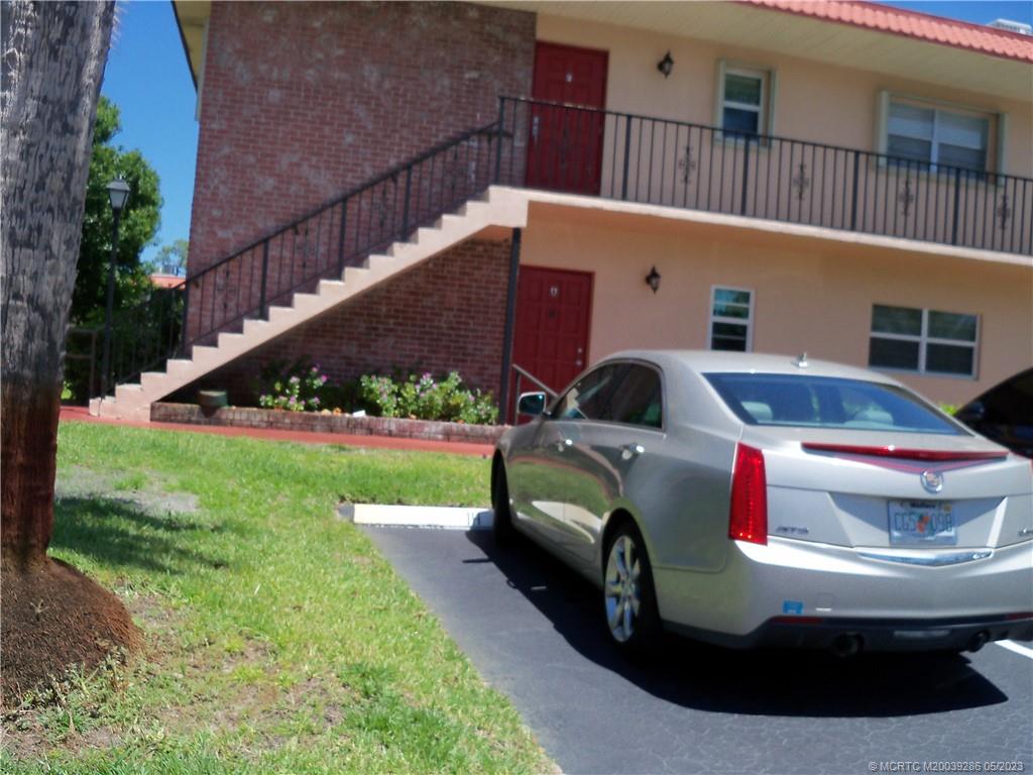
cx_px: 516
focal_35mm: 35
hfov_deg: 52.6
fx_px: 1044
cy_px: 388
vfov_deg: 40.7
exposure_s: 1/800
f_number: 3.5
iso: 80
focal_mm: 6.2
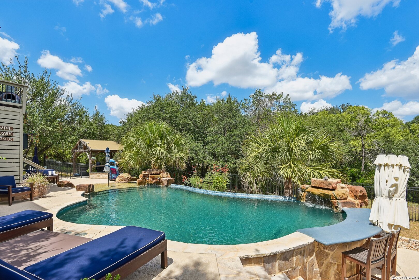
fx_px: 186
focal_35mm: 16
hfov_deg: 96.7
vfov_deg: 73.7
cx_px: 210
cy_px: 140
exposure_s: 1/500
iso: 400
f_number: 8
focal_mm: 16
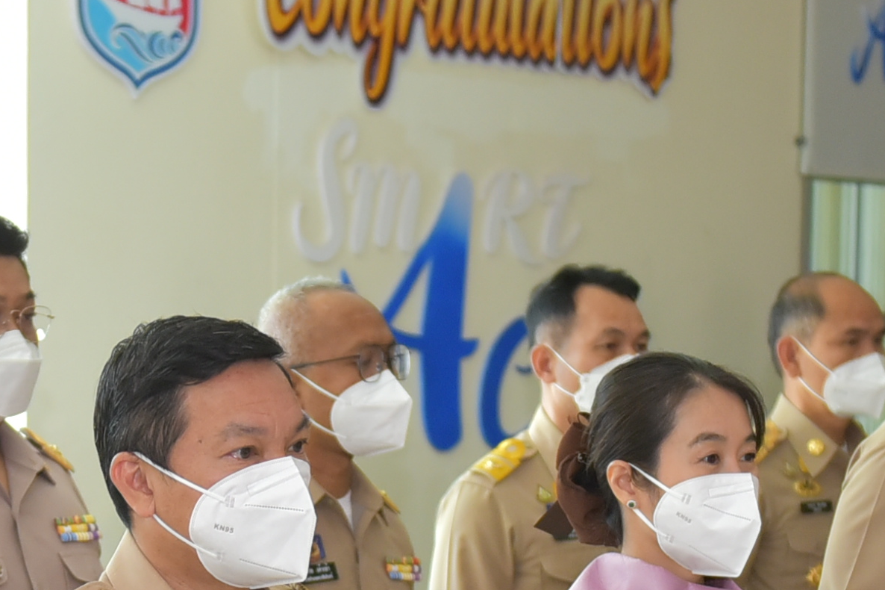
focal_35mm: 137
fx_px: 3367
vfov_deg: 9.9
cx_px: 241
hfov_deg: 14.9
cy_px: 665
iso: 1600
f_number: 2.8
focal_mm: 36
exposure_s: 1/1000
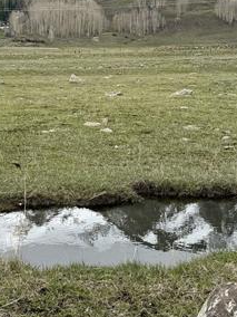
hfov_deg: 22.5
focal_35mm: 65
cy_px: 74
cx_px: 76
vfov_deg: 29.3
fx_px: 593
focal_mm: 6.76
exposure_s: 1/3759
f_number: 1.78
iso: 80
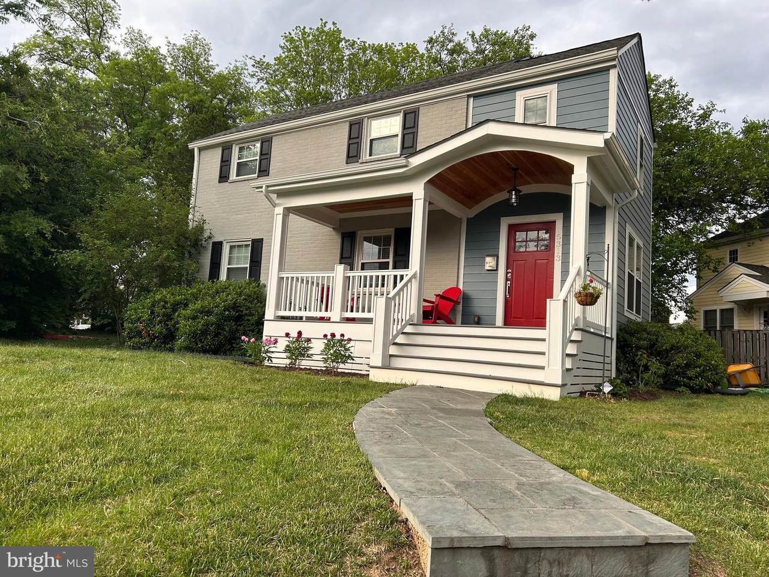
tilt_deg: +7.1
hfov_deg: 67.3
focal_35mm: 26
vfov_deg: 53.1
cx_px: 384
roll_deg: -3.9
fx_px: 578
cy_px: 288
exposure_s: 1/246
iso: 40
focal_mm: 5.7
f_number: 1.5
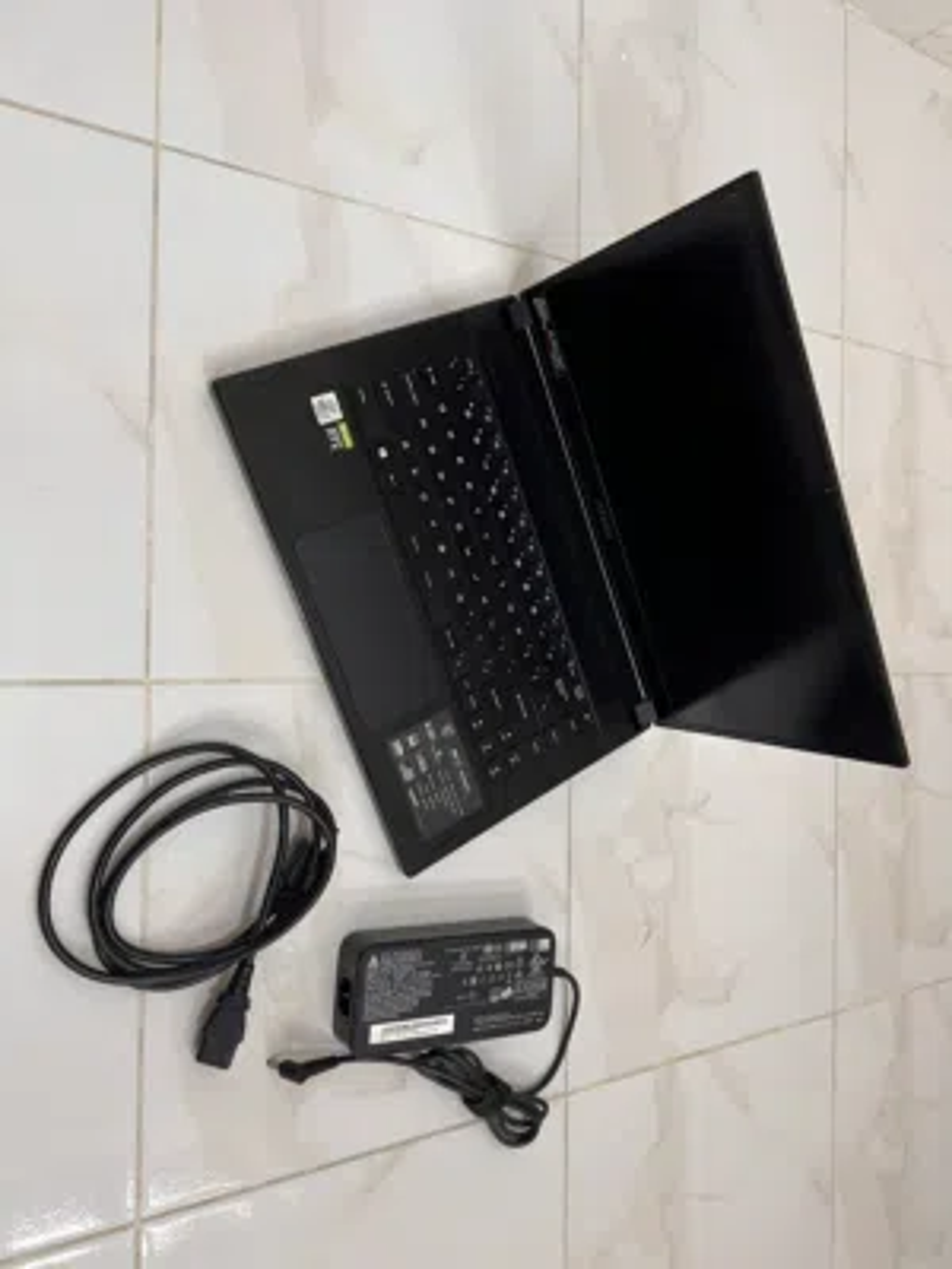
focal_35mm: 26
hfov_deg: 53.1
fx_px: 953
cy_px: 634
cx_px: 476
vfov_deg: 67.3
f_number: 1.5
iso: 160
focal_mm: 5.7
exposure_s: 1/60
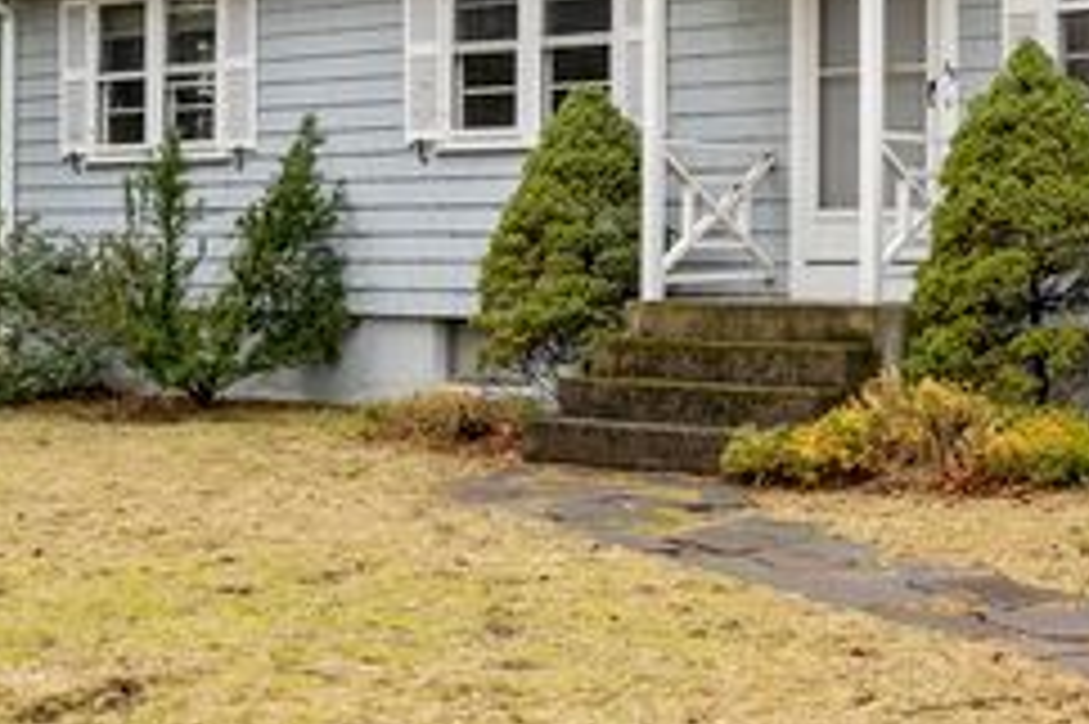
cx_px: 747
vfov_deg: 21.0
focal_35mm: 64
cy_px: 142
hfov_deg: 31.1
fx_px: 1935
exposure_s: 1/125
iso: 320
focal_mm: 31
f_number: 7.1
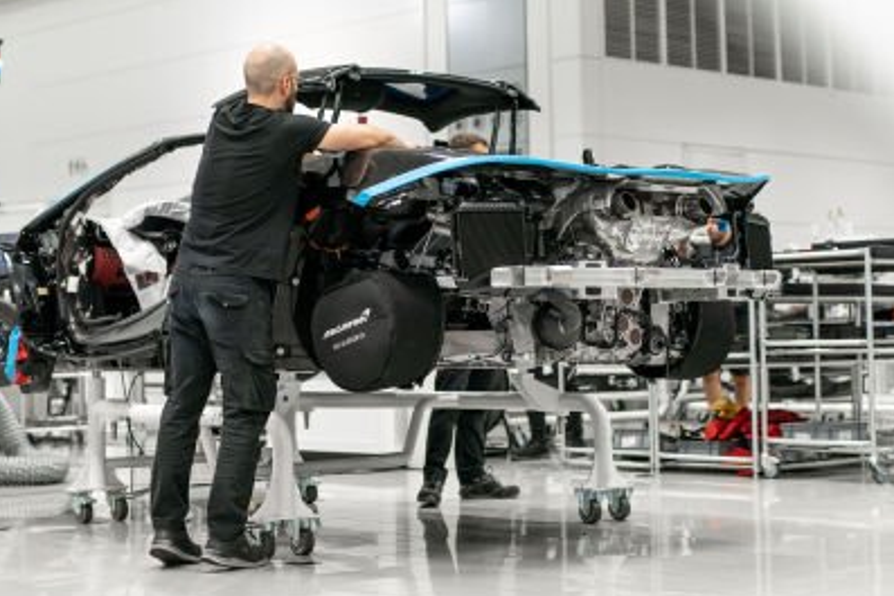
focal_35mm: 75
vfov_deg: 18.2
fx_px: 1863
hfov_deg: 27.0
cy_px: 210
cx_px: 490
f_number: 2
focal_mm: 50
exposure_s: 1/125
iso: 640
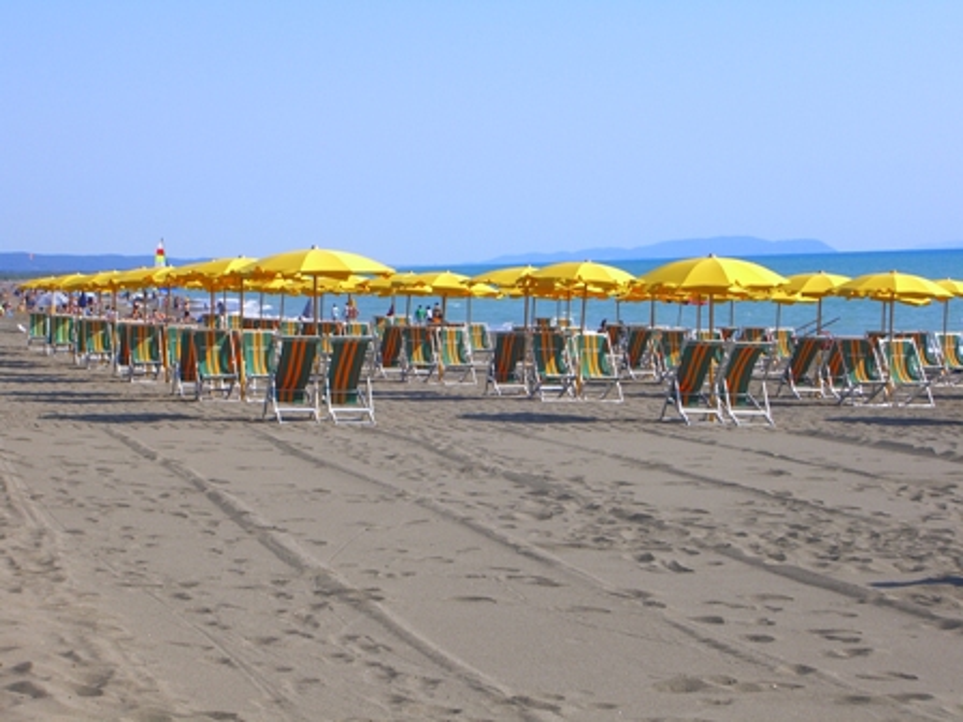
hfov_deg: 20.7
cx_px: 482
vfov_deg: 15.6
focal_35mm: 95
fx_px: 2643
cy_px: 361
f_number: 6.9
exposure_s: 1/320
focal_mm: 19.7
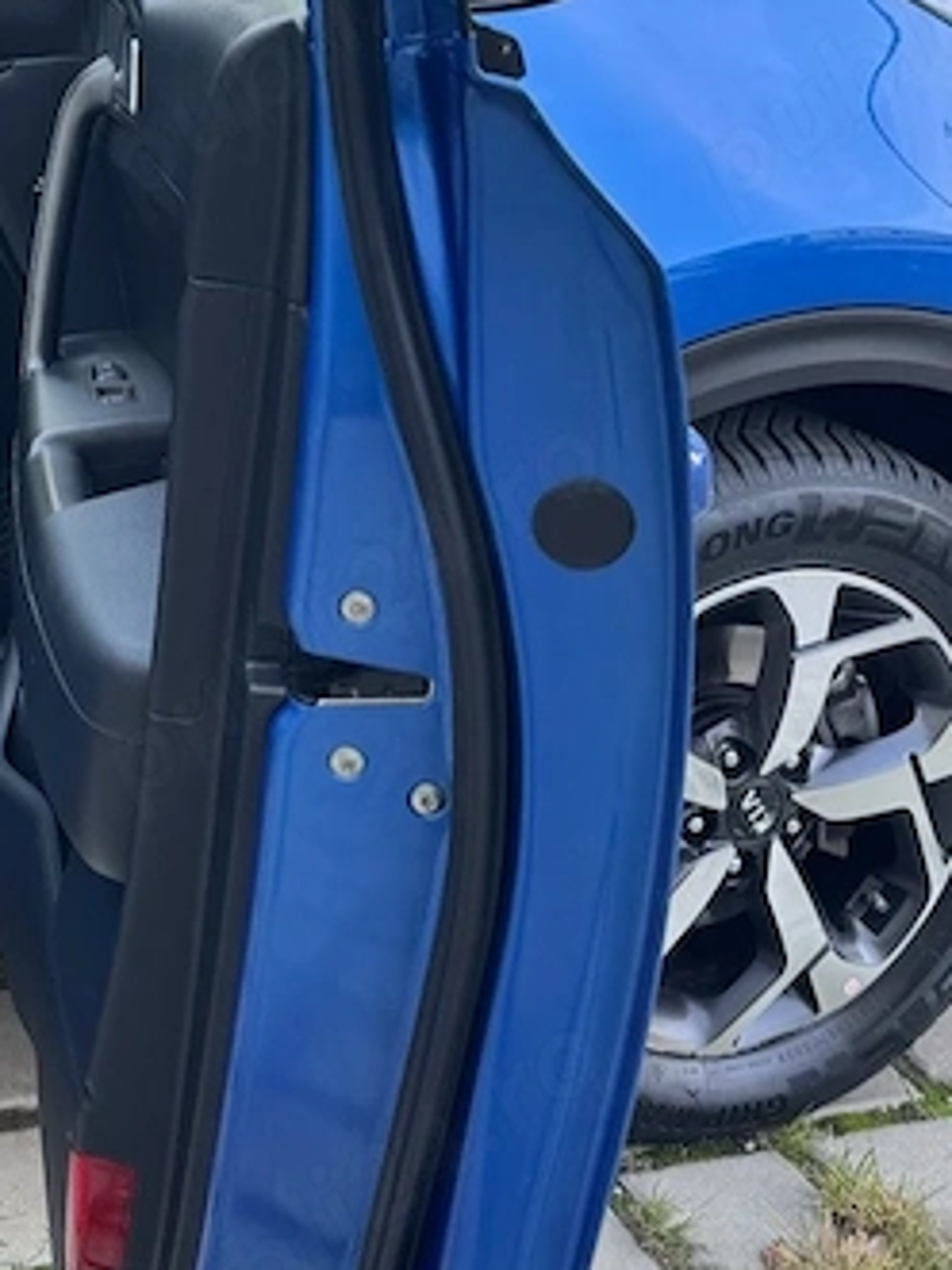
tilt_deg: -11.2
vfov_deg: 31.5
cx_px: -92
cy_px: 107
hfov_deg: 23.7
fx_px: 2128
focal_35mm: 58
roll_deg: -1.7
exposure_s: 1/121
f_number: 1.78
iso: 64
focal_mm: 6.76
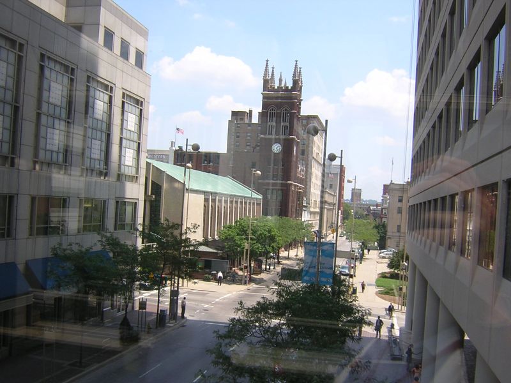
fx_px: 531
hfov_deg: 51.4
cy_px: 192
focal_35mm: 36
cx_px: 256
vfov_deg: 39.7
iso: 100
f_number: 5.2
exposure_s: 1/182
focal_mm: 4.7
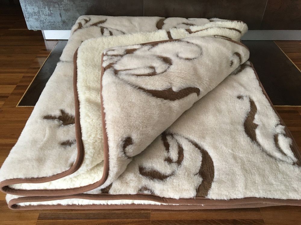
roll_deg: -0.3
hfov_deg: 61.7
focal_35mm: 29
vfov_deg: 48.2
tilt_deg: -40.6
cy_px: 112
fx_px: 252
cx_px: 150
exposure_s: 1/33
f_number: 2.2
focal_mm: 4.15
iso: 125
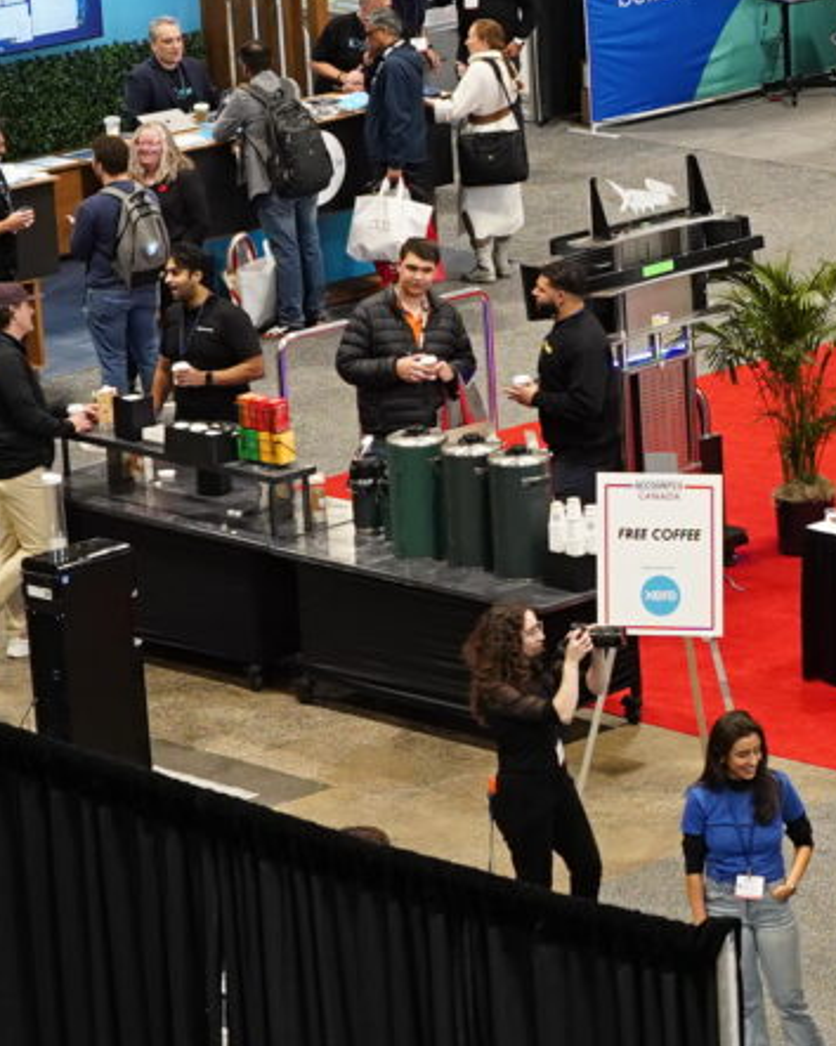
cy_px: 398
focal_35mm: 190
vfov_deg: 10.2
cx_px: 1660
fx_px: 5880
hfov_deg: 7.8
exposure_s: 1/200
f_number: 2.8
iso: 1000
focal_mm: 35
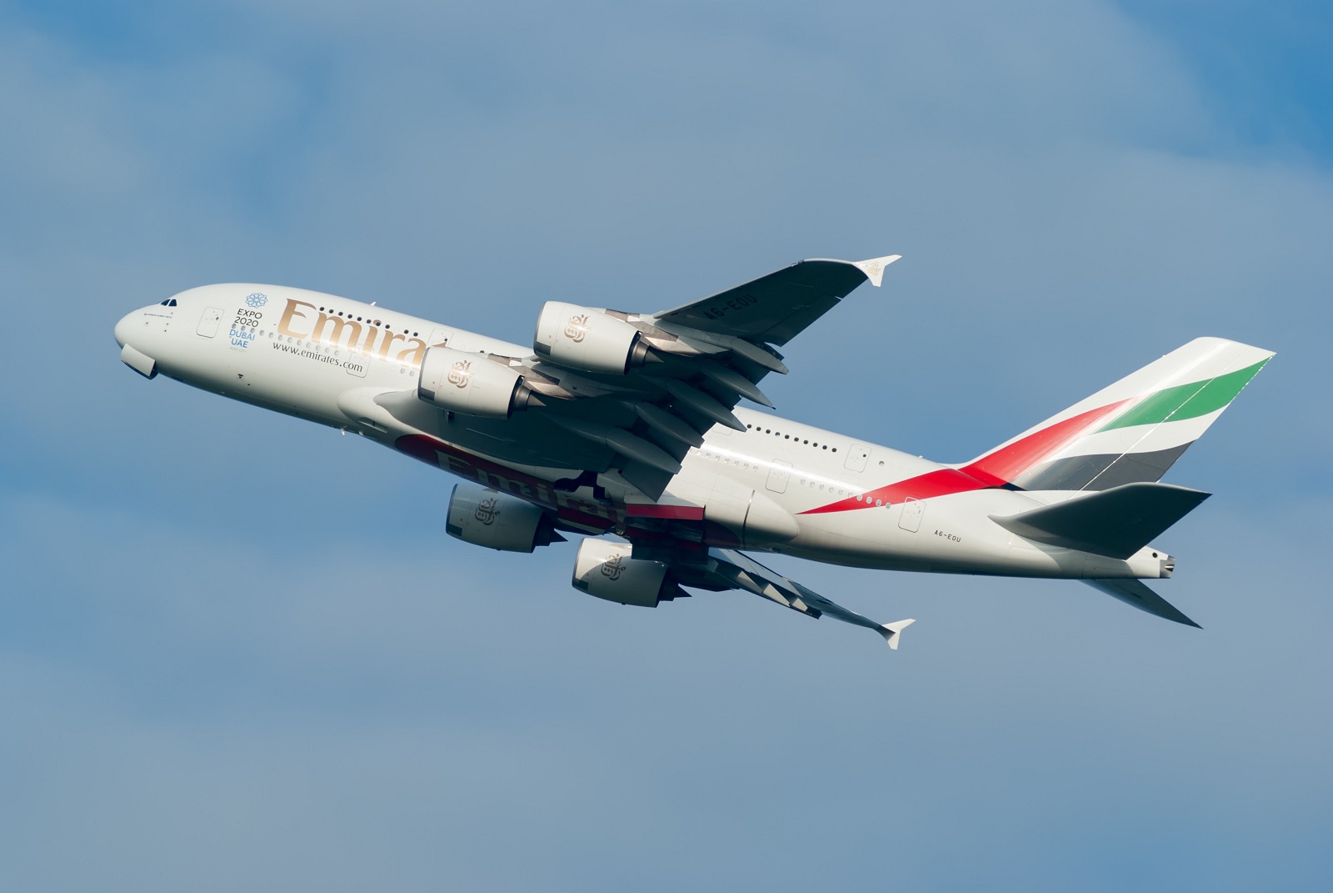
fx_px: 8897
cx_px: 666
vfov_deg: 5.7
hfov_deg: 8.6
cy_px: 446
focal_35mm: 240
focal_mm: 160
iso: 100
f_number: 8
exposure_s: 1/500
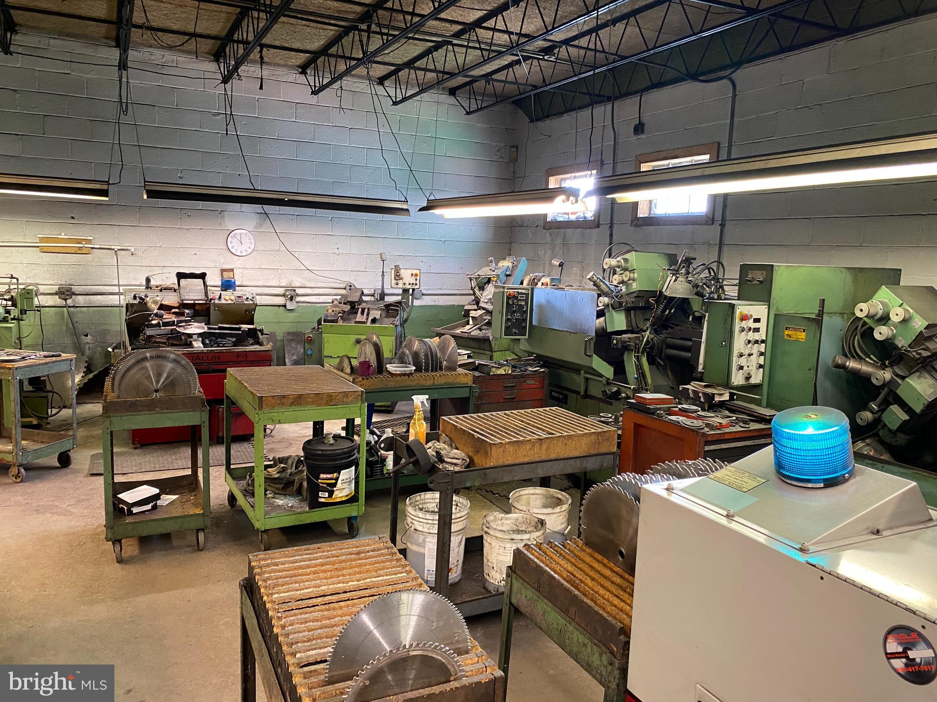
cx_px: 468
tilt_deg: -7.9
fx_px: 704
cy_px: 351
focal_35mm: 26
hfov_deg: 67.3
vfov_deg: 53.1
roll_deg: -1.8
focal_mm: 4.25
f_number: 1.8
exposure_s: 1/60
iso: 320
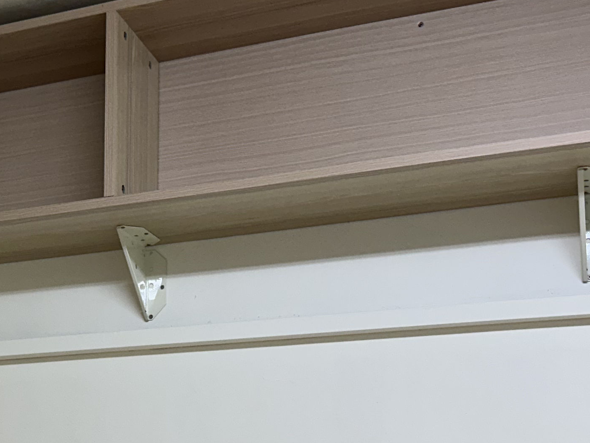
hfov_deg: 26.8
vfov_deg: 20.6
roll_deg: +0.2
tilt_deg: +4.6
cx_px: 18
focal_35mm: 69
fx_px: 1176
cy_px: 442
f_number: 1.78
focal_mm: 6.86
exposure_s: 1/120
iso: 125
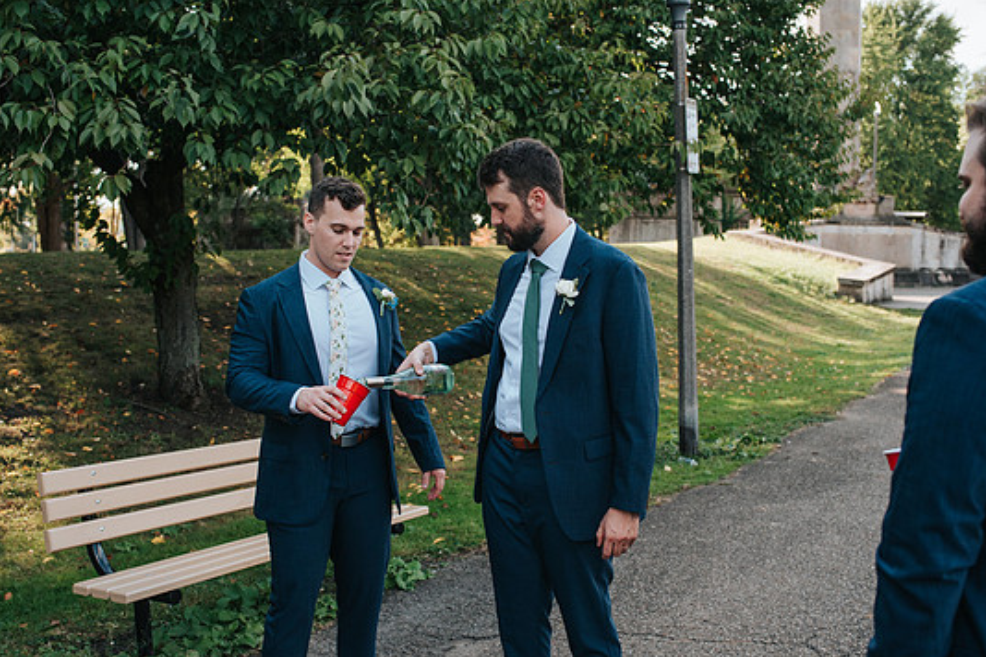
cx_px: 475
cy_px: 355
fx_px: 1041
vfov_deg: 35.0
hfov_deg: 50.7
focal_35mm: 38
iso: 1000
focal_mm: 35
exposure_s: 1/1000
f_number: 4
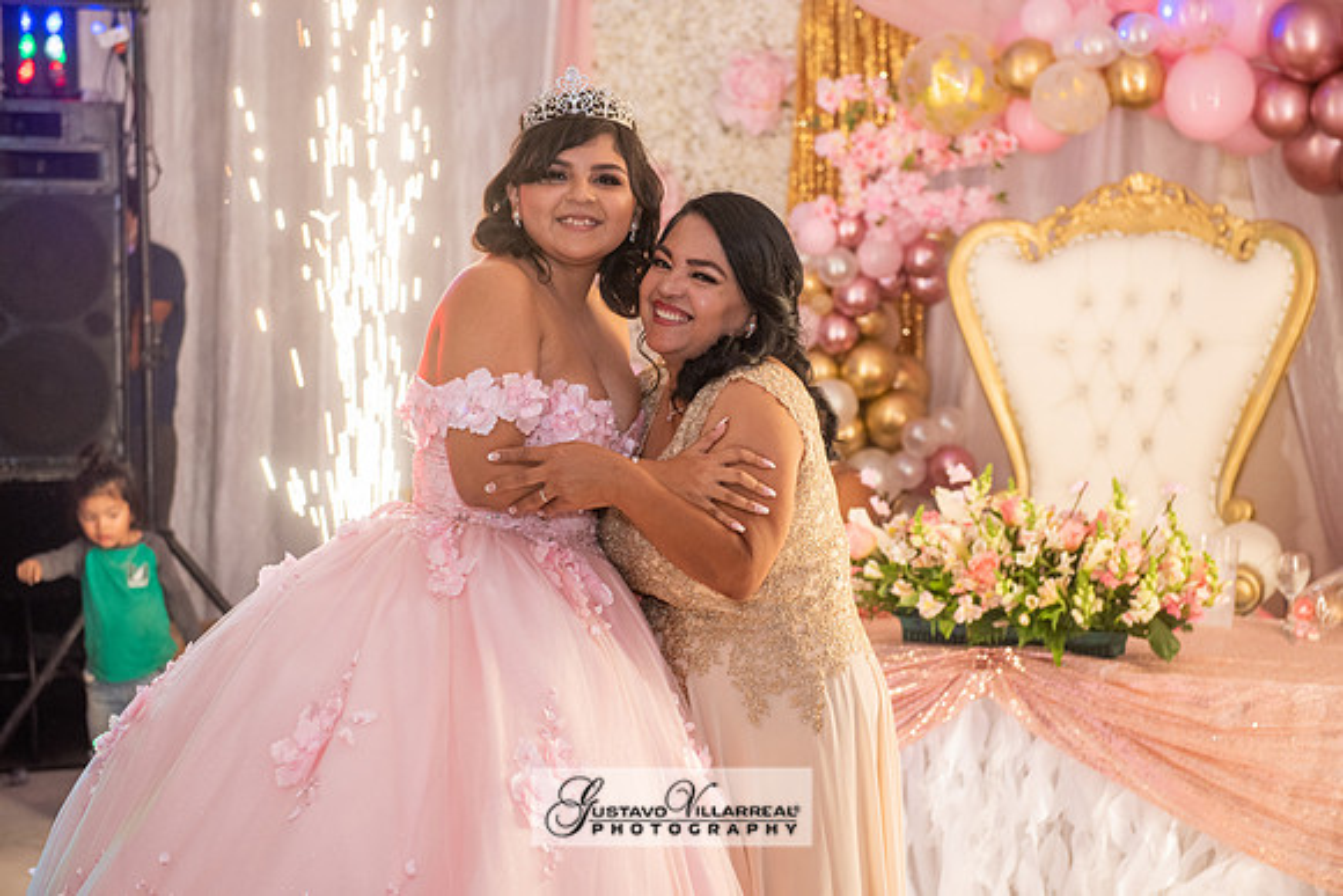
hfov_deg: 28.8
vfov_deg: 19.5
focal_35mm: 70
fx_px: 2612
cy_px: 448
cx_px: 672
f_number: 4
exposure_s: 1/160
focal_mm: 70
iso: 1250
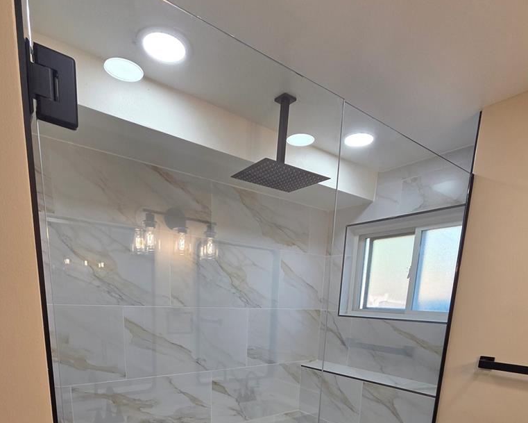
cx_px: 253
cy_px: 366
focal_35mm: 20
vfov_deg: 59.8
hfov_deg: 80.3
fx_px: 313
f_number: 2.2
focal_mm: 2.2
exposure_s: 1/120
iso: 64
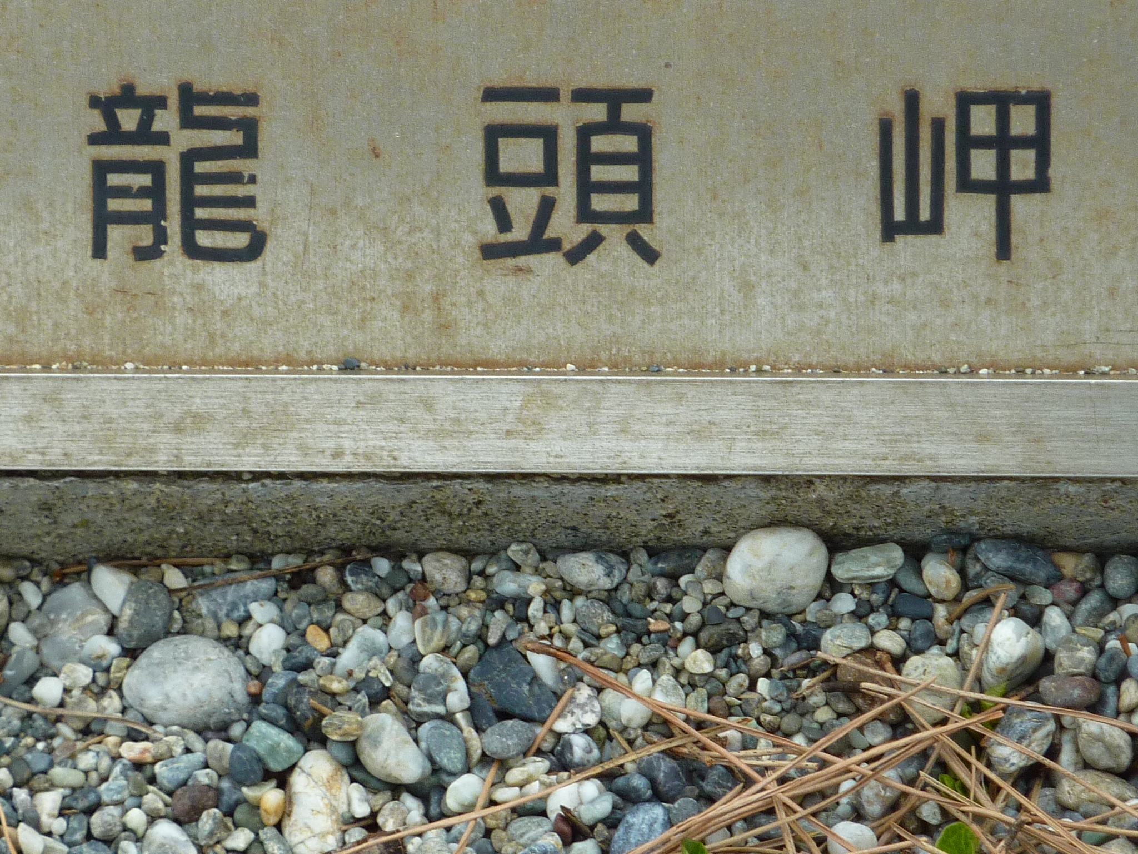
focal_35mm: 328
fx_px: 10783
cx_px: 569
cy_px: 427
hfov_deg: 6.0
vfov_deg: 4.5
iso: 100
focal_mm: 29.9
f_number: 4.5
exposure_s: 1/60
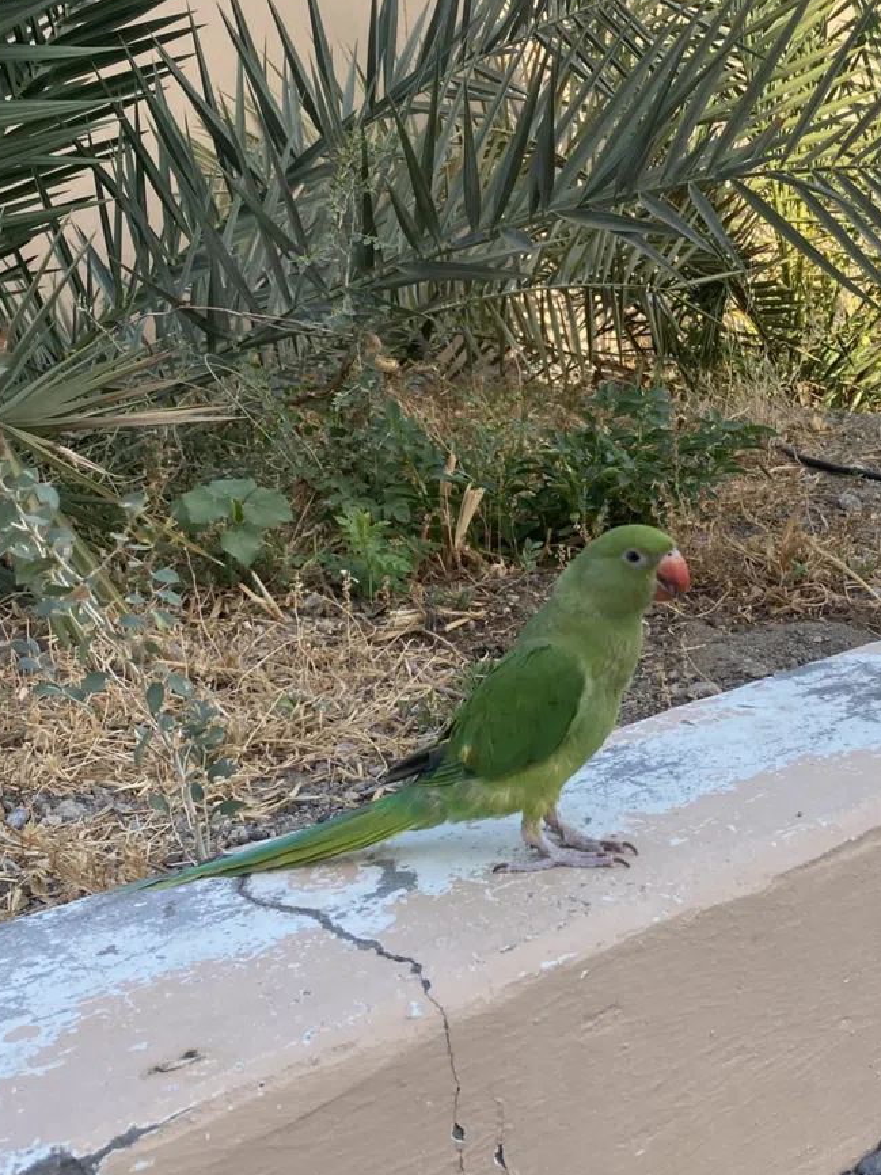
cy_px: 541
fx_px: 1392
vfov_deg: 45.7
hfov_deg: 34.7
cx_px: 614
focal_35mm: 41
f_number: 1.8
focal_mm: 4.25
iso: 32
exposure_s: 1/898
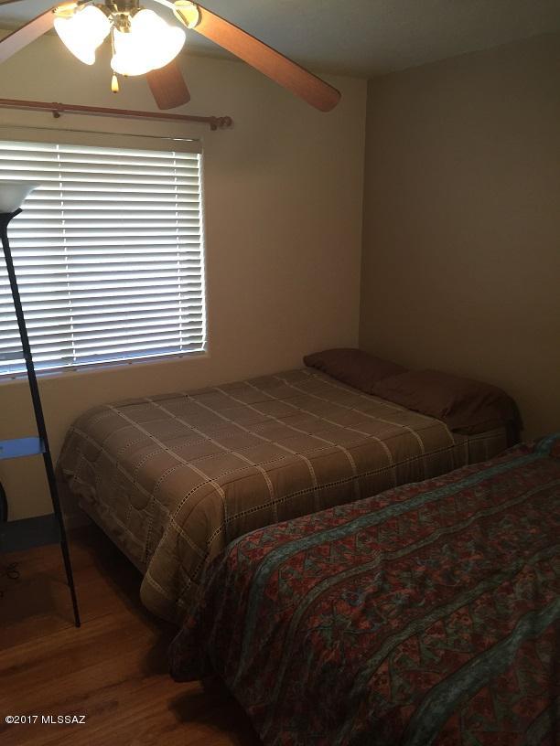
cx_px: 280
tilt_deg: -12.8
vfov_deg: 61.7
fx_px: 626
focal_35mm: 29
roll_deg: -1.0
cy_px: 373
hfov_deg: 48.2
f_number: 2.2
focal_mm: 4.15
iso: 125
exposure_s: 1/30
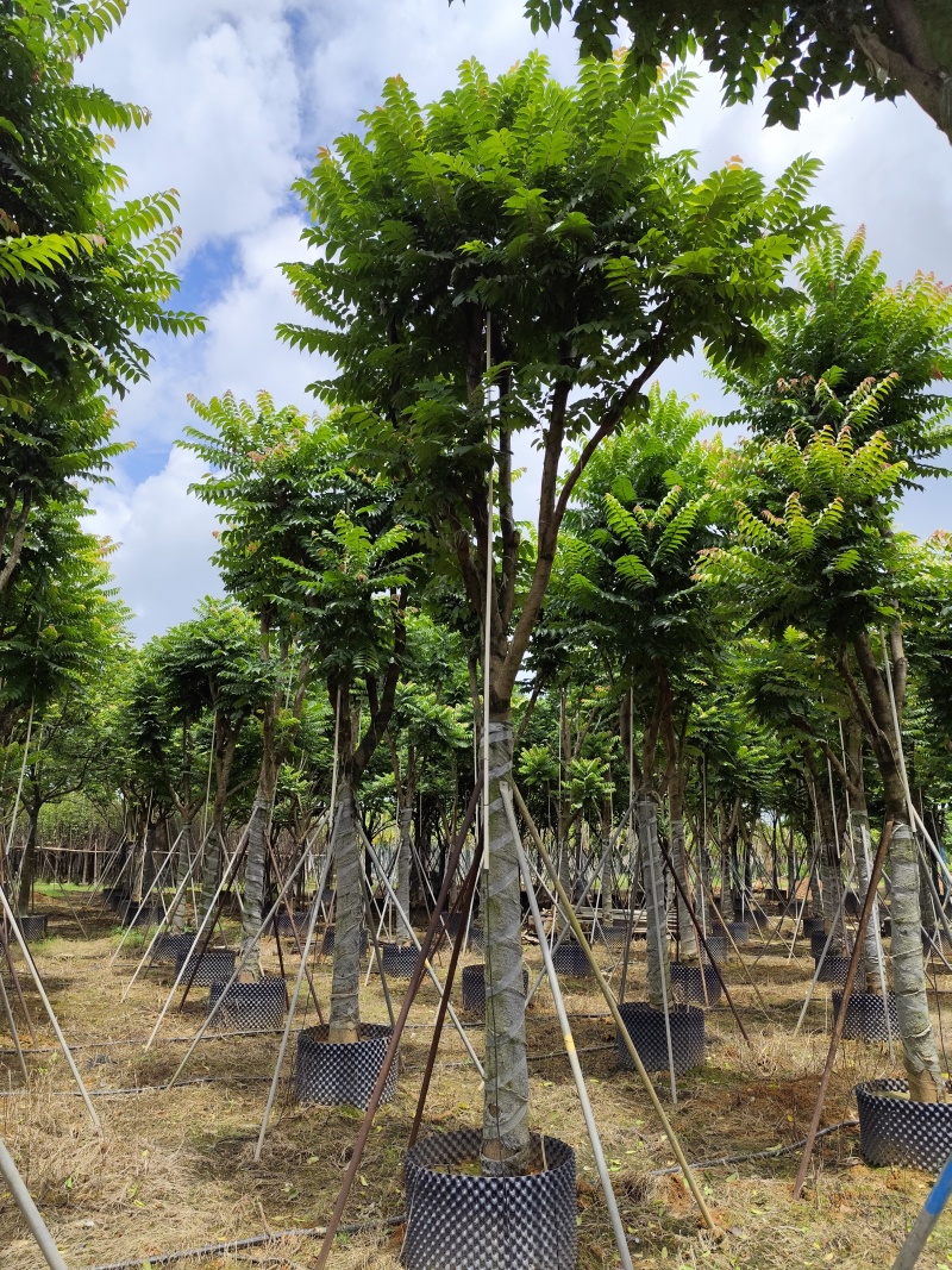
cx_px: 476
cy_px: 635
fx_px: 844
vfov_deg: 73.9
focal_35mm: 23
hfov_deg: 58.9
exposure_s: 1/1340
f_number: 1.65
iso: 50
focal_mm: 6.19
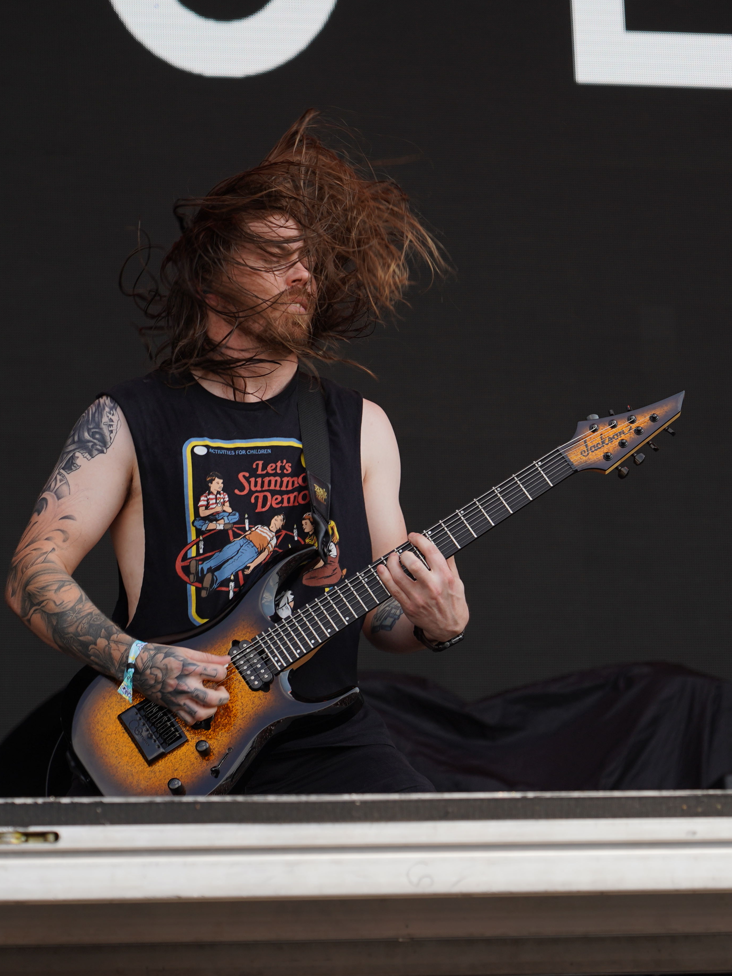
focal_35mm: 164
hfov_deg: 9.0
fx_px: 4624
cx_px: 490
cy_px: 459
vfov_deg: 12.0
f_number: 5.6
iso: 100
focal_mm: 105
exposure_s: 1/250
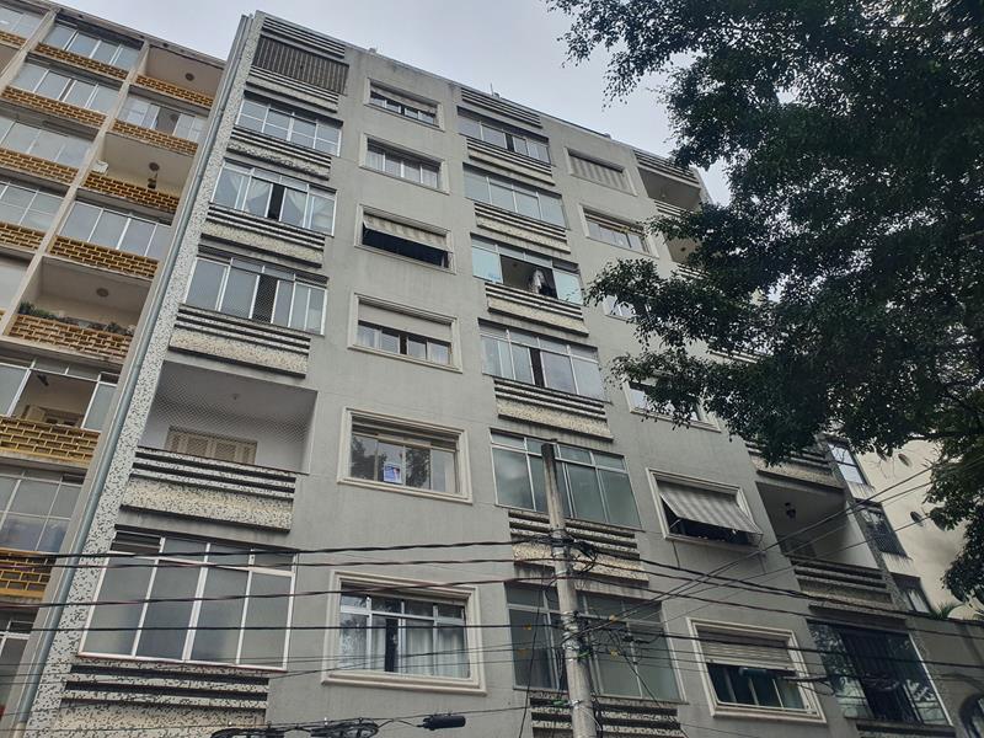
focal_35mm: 26
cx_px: 492
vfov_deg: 53.1
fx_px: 739
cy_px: 369
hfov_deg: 67.3
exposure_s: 1/700
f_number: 2.4
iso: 50
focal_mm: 4.3
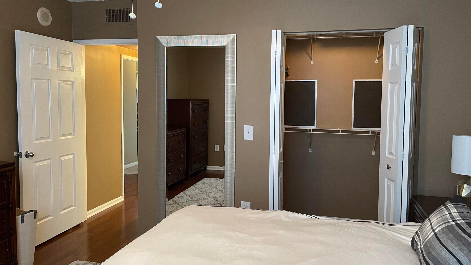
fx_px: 362
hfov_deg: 66.1
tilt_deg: -3.8
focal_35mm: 29
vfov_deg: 40.2
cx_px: 235
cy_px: 125
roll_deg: -0.3
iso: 320
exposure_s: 1/60
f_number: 1.6
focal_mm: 4.2
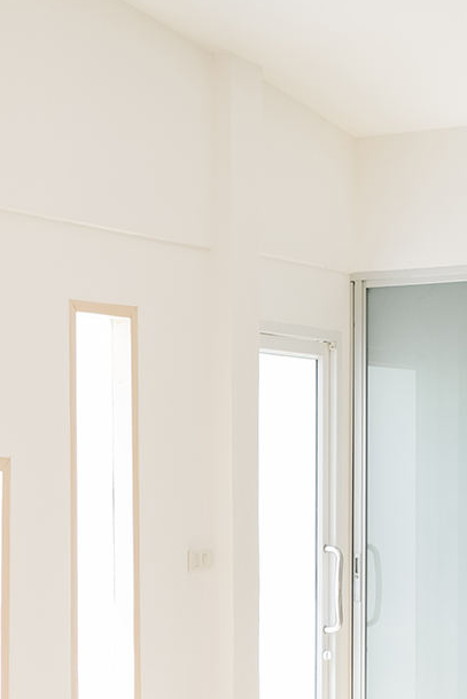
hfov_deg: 15.6
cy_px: 533
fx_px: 1672
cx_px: 3
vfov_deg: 23.4
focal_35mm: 86
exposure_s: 1/550
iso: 200
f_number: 1.4
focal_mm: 23
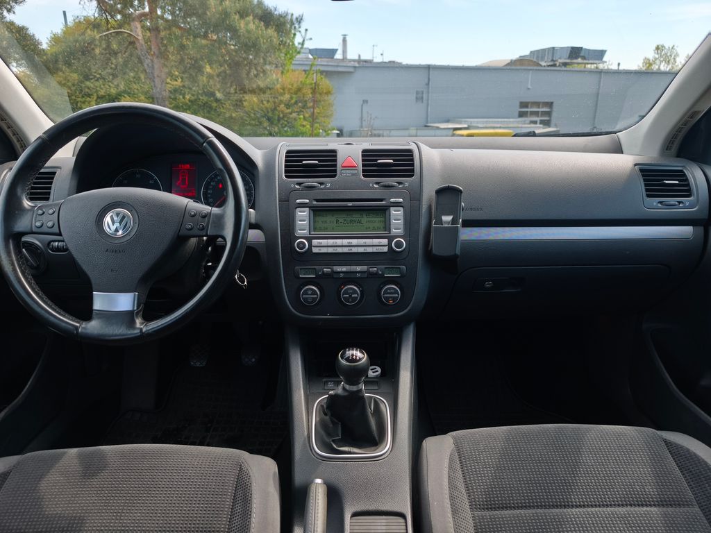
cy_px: 266
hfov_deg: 73.9
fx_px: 472
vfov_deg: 58.9
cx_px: 356
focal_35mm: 23
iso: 50
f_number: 1.6
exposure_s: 1/100
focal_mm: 6.57
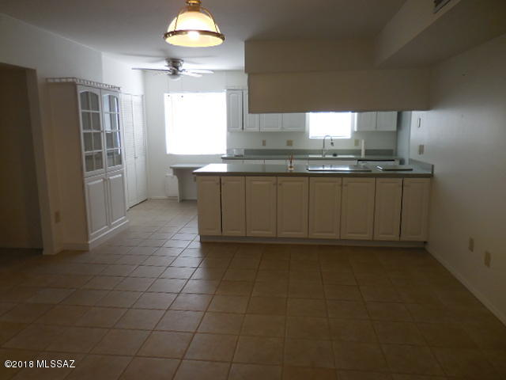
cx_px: 253
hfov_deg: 69.4
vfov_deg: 54.9
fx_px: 365
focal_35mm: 25
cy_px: 190
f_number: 3.3
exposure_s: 1/30
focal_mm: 4.5
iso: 160
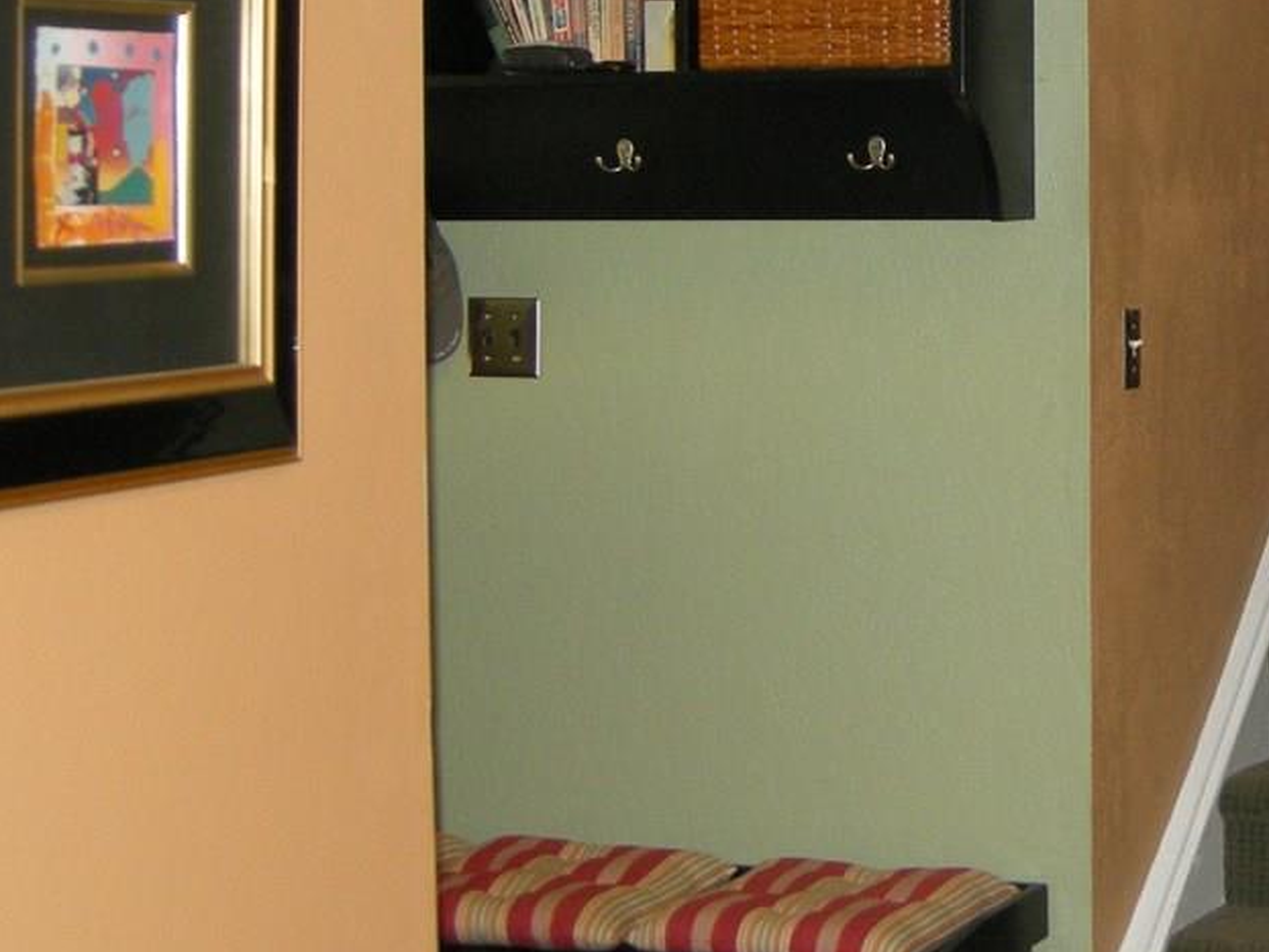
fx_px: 3301
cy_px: 336
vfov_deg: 16.4
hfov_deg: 20.4
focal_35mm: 90
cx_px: 1498
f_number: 2.7
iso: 134
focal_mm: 7.5
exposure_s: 1/30
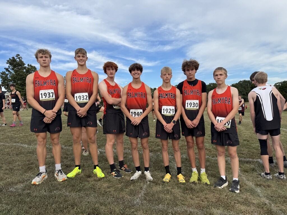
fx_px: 199
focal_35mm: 24
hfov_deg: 71.6
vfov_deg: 56.8
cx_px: 144
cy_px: 108
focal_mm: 6.76
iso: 80
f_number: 1.78
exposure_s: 1/2331
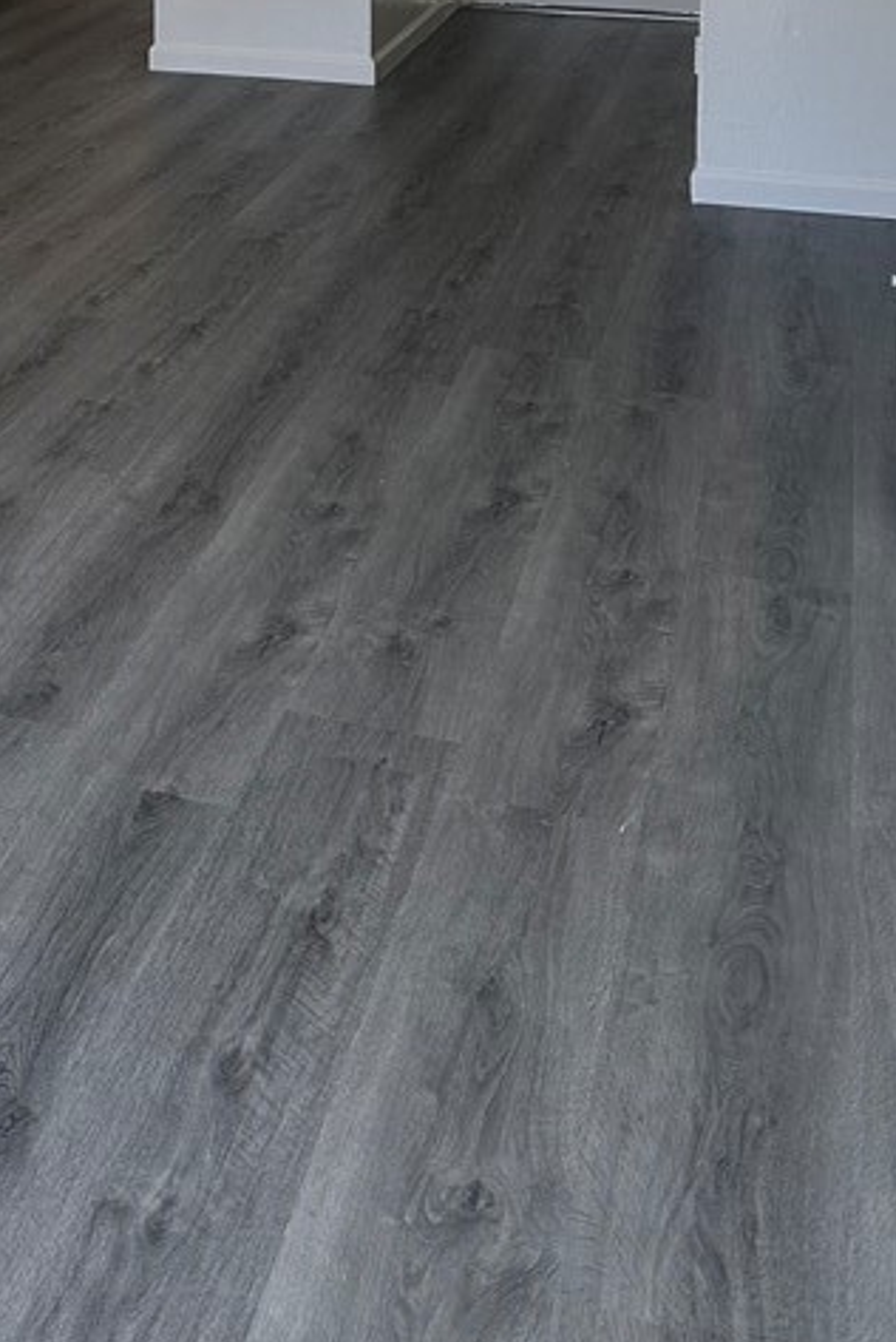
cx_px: 40
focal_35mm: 54
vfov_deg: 32.9
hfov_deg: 24.2
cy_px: -82
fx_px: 2013
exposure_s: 1/121
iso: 125
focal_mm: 6.86
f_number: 1.78
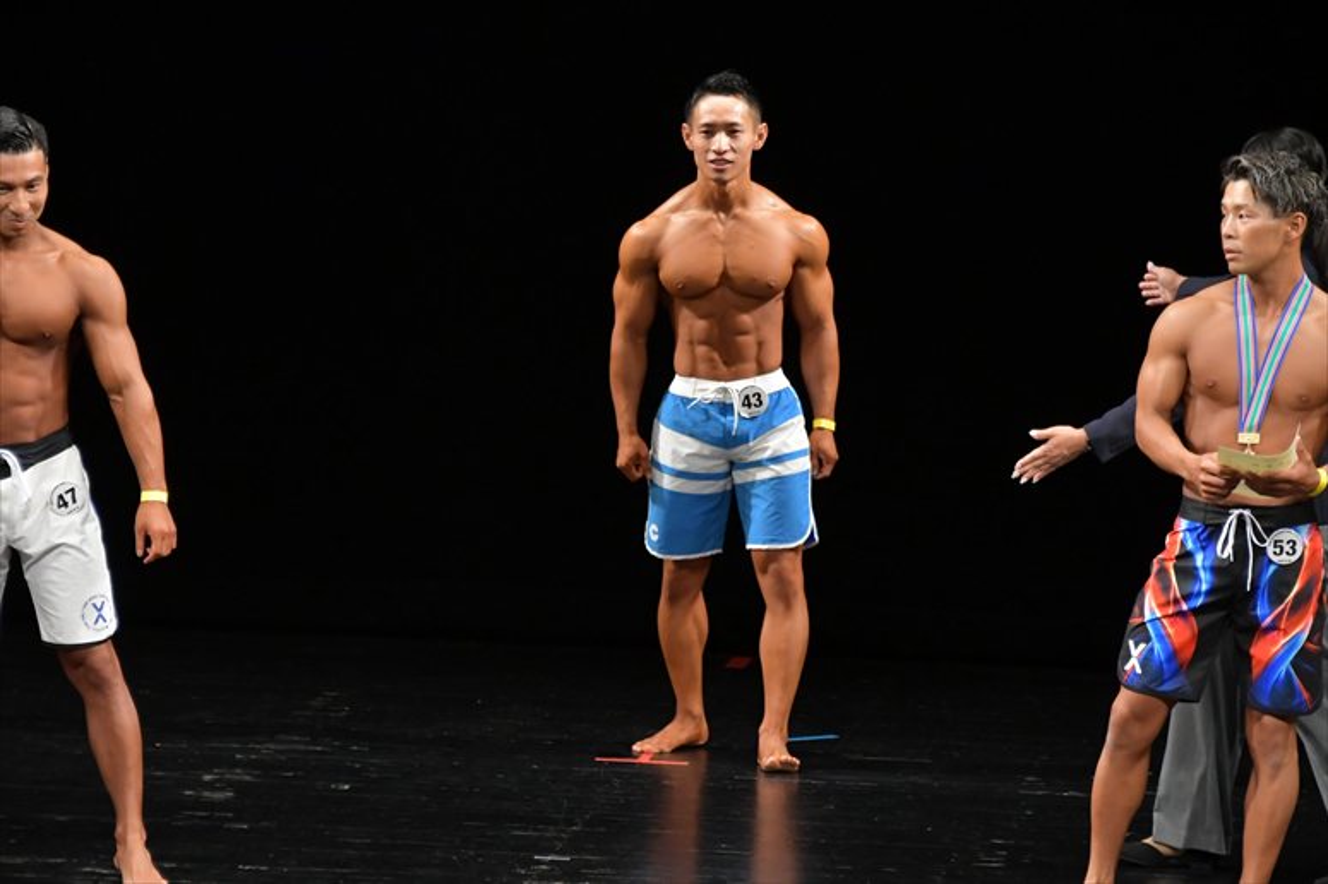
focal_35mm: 315
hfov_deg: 6.5
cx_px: 664
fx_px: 11614
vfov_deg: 4.4
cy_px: 442
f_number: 5.6
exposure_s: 1/400
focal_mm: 210
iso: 3200
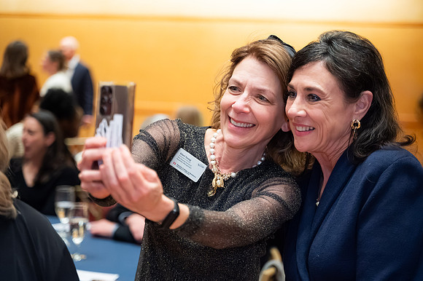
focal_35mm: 75
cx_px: 212
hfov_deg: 27.0
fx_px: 881
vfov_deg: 18.2
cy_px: 140
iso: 10000
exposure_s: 1/100
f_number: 2.8
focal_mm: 75
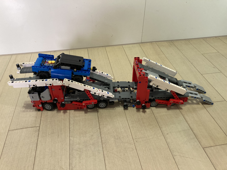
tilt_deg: -39.4
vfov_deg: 49.7
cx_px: 114
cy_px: 85
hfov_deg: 63.4
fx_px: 184
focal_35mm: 28
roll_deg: -1.0
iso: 160
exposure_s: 1/60
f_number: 1.8
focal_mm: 3.99
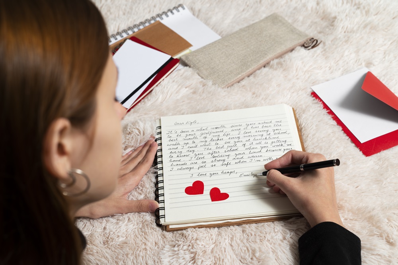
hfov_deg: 39.6
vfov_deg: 27.0
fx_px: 553
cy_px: 132
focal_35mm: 50
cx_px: 199
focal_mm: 50
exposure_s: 1/125
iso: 100
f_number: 7.1
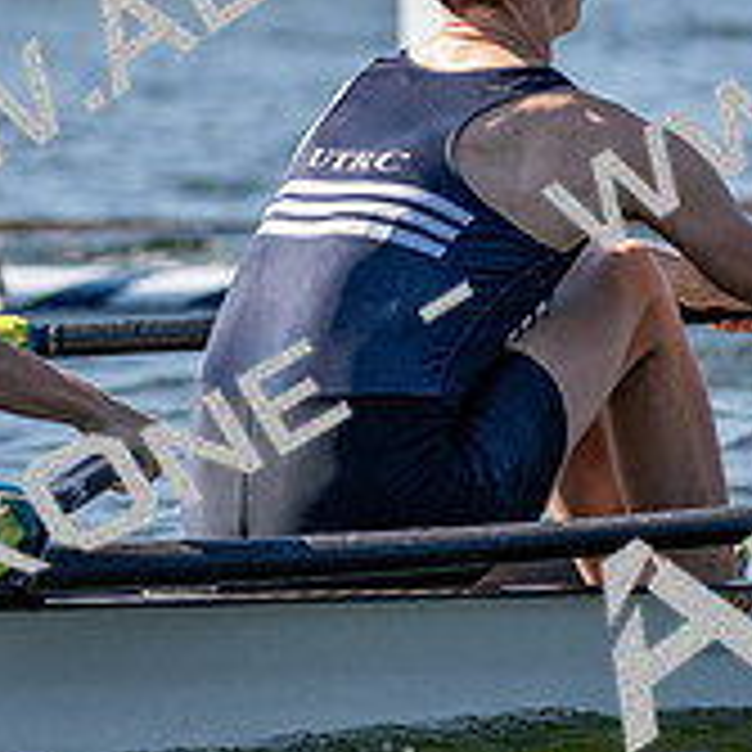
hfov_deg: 3.0
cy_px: 326
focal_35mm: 591
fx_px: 14526
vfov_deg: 3.0
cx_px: 216
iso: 320
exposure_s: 1/1600
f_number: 5.6
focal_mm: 200
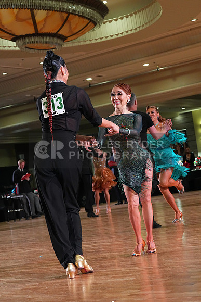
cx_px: 100
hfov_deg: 17.5
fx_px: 653
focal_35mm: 78
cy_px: 151
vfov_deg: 26.0
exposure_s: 1/400
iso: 6400
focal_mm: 78
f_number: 5.6
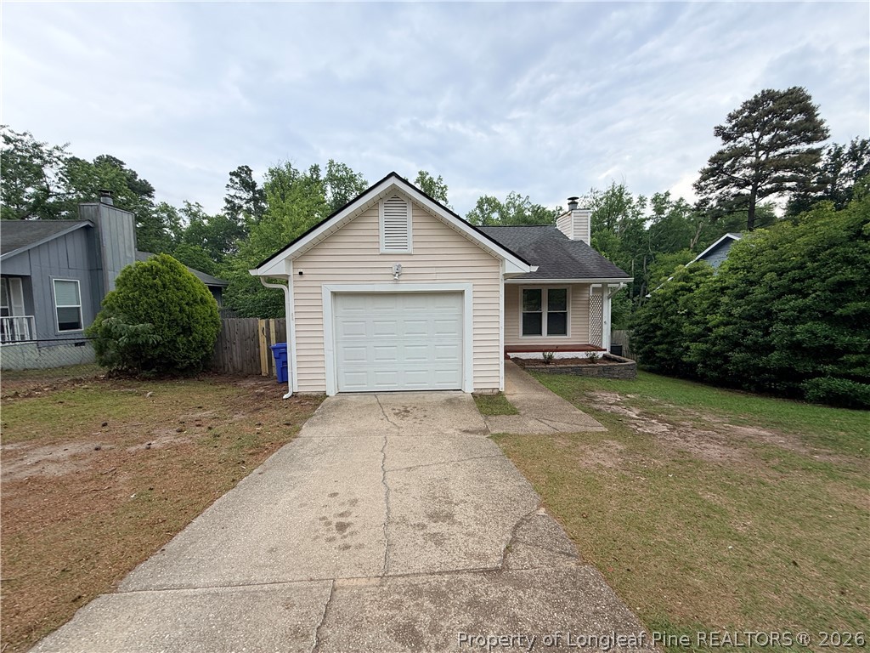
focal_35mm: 14
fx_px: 352
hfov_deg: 102.1
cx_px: 435
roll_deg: +0.8
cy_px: 326
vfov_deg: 85.7
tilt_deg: -3.0
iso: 40
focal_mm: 2.22
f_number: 2.2
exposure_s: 1/672
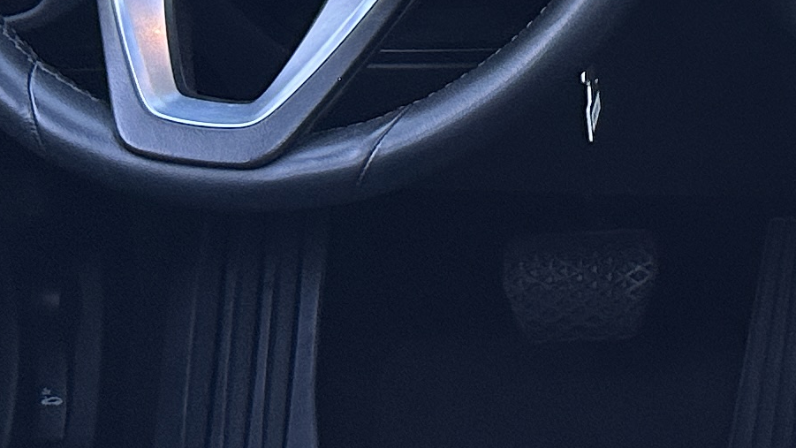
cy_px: -257
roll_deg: +0.0
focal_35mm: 117
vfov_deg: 10.0
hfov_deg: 16.8
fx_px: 2470
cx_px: 1148
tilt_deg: -13.5
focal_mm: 6.86
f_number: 1.78
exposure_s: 1/61
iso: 200
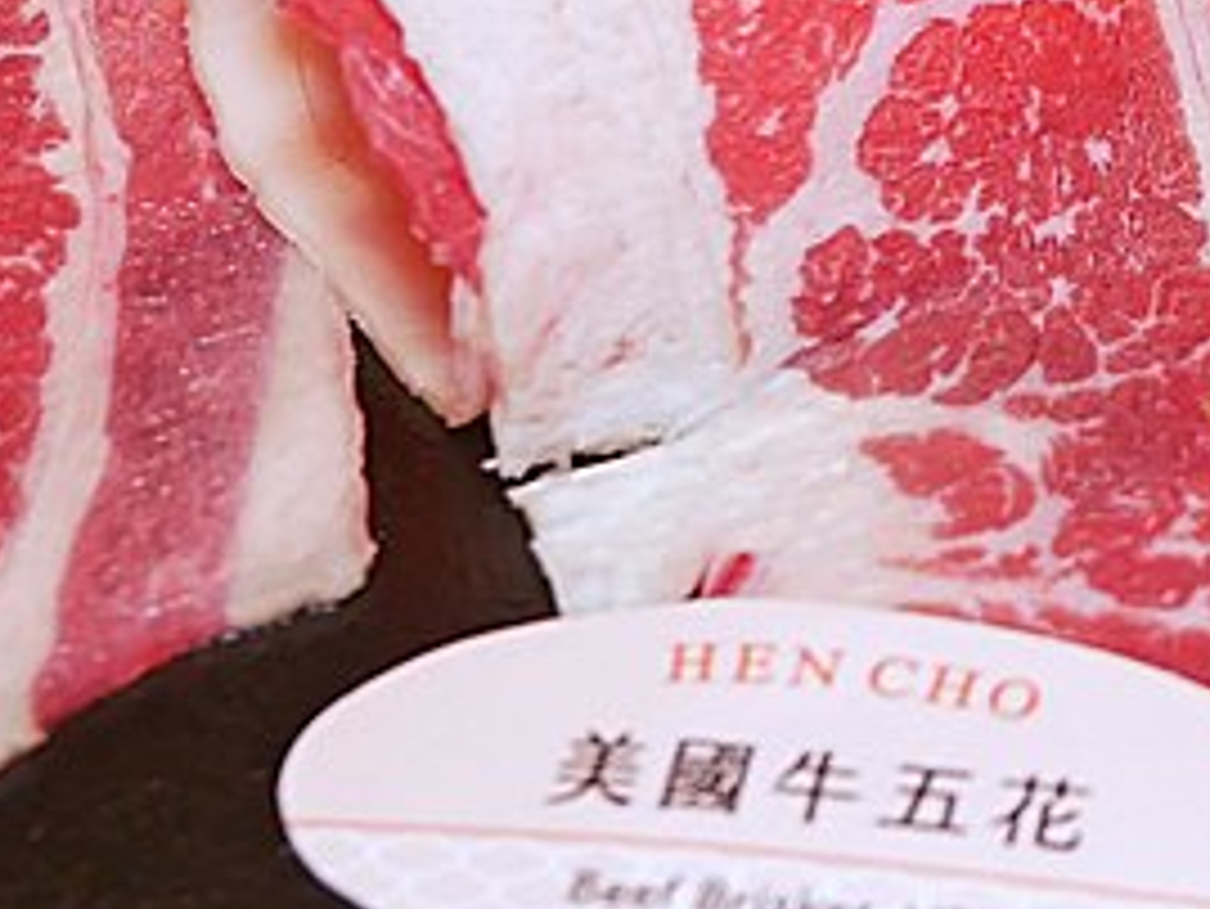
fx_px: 4161
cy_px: 11
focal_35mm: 119
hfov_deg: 16.3
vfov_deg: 12.3
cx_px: 1071
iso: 200
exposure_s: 1/60
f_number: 4
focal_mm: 16
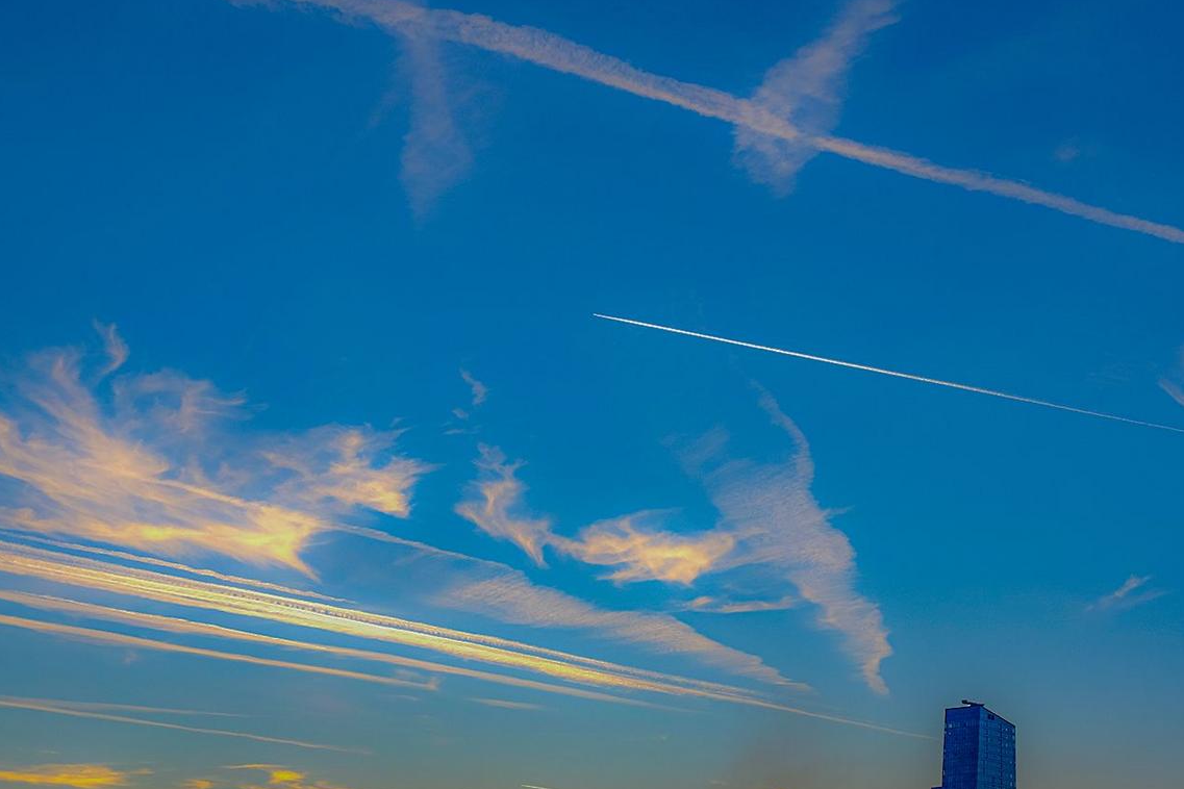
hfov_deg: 43.5
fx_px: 1480
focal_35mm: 45
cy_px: 501
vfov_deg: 29.7
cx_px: 679
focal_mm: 21.5
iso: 200
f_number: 8
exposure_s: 1/250
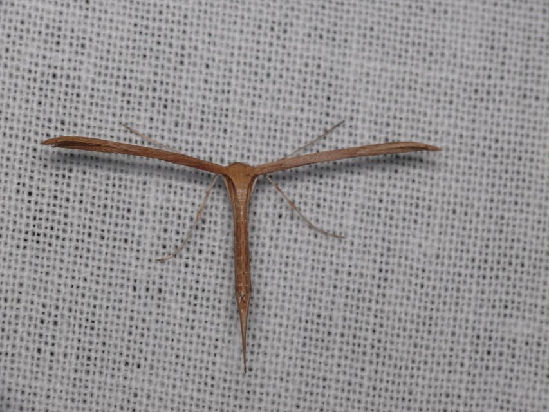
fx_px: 3252
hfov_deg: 9.7
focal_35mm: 205
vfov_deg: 7.2
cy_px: 206
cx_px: 274
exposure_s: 1/640
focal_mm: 43.4
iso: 100
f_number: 11
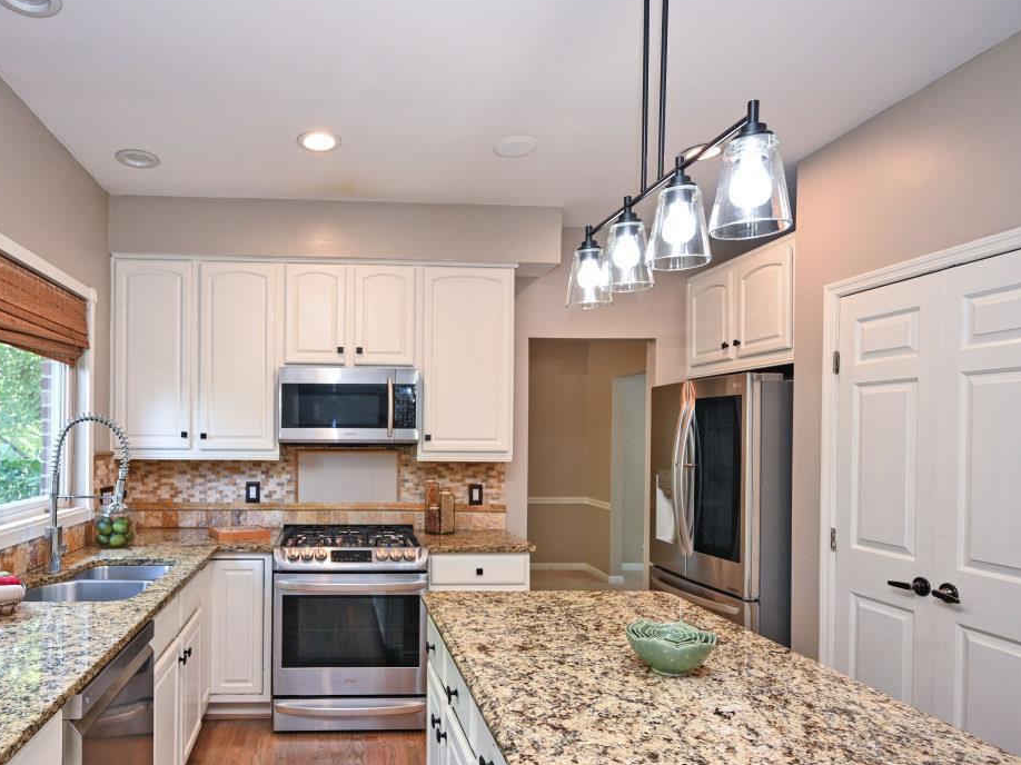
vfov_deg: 60.8
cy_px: 433
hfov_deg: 74.5
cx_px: 357
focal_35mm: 22
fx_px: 649
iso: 360
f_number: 4
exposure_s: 1/60
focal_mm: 14
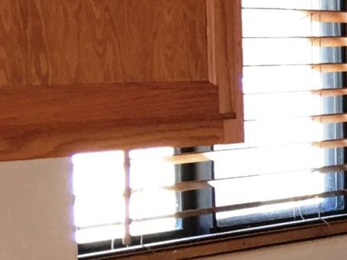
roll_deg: -1.5
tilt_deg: -6.1
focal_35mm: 190
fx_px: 1904
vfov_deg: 7.8
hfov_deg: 9.0
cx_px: 932
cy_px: 271
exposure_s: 1/15
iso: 40
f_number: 2.2
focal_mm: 4.15
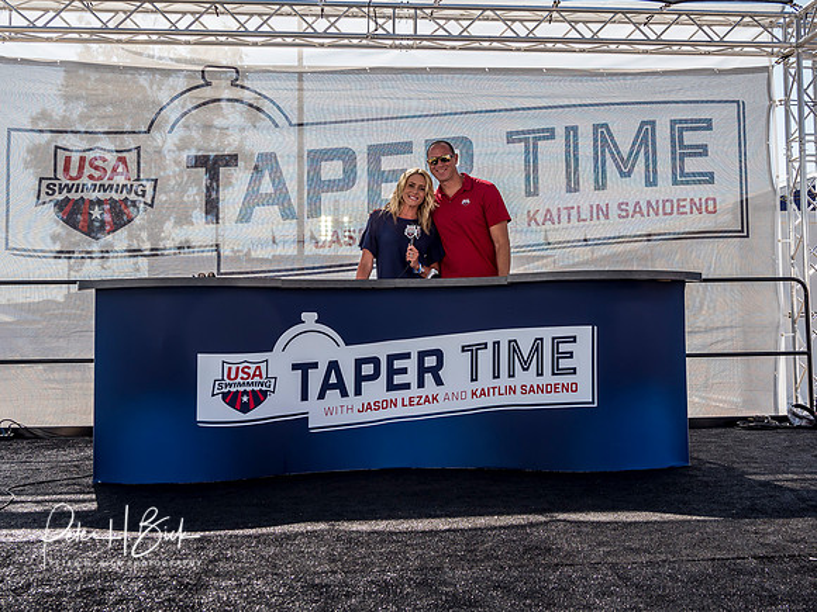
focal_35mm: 40
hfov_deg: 46.5
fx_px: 948
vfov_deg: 35.8
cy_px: 271
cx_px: 456
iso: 200
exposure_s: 1/500
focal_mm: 18
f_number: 4.5
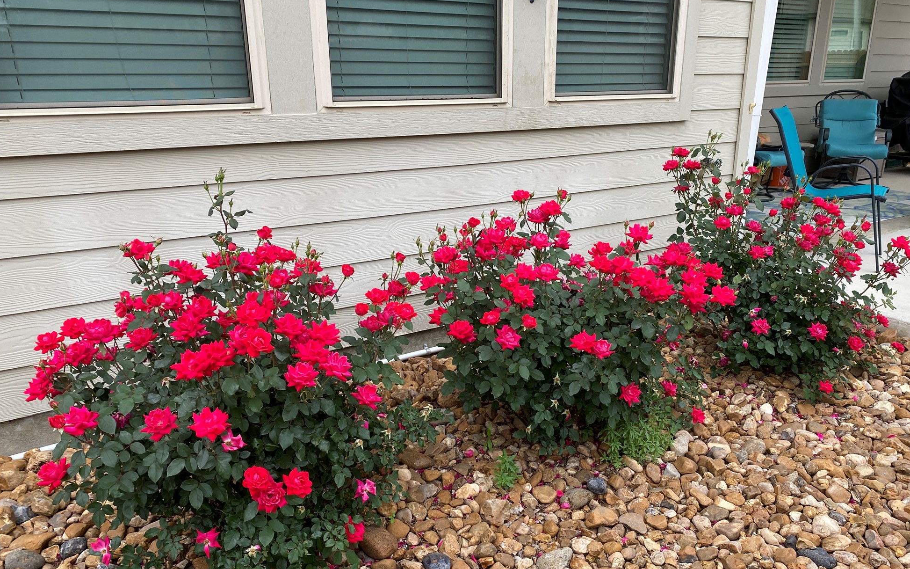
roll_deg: +0.7
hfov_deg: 64.6
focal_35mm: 29
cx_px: 474
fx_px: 719
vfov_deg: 43.0
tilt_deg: -20.5
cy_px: 331
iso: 40
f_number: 1.8
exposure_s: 1/121
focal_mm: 4.25
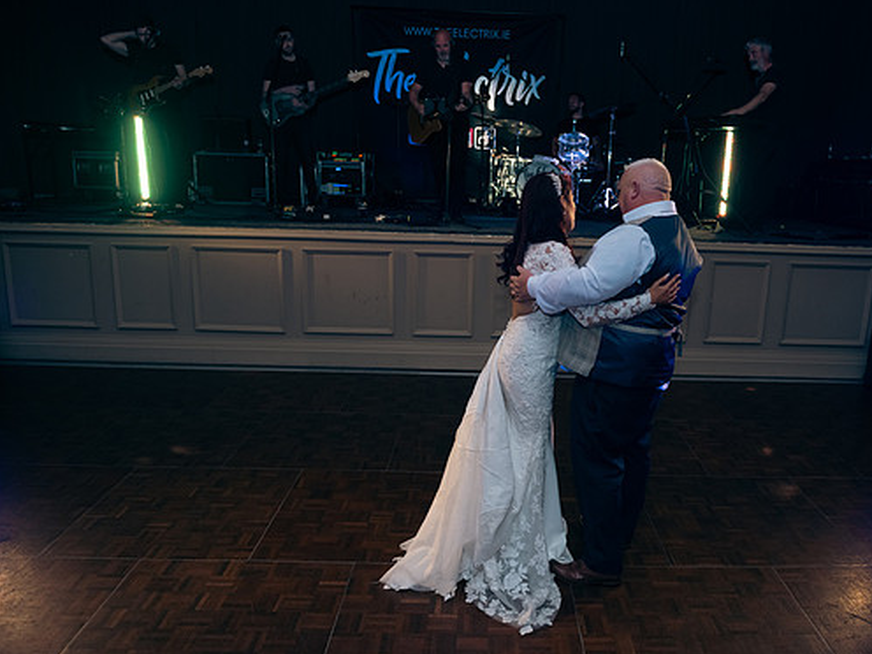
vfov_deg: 51.4
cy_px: 333
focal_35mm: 27
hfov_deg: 64.9
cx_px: 508
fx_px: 680
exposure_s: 1/160
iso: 640
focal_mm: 24
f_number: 3.5
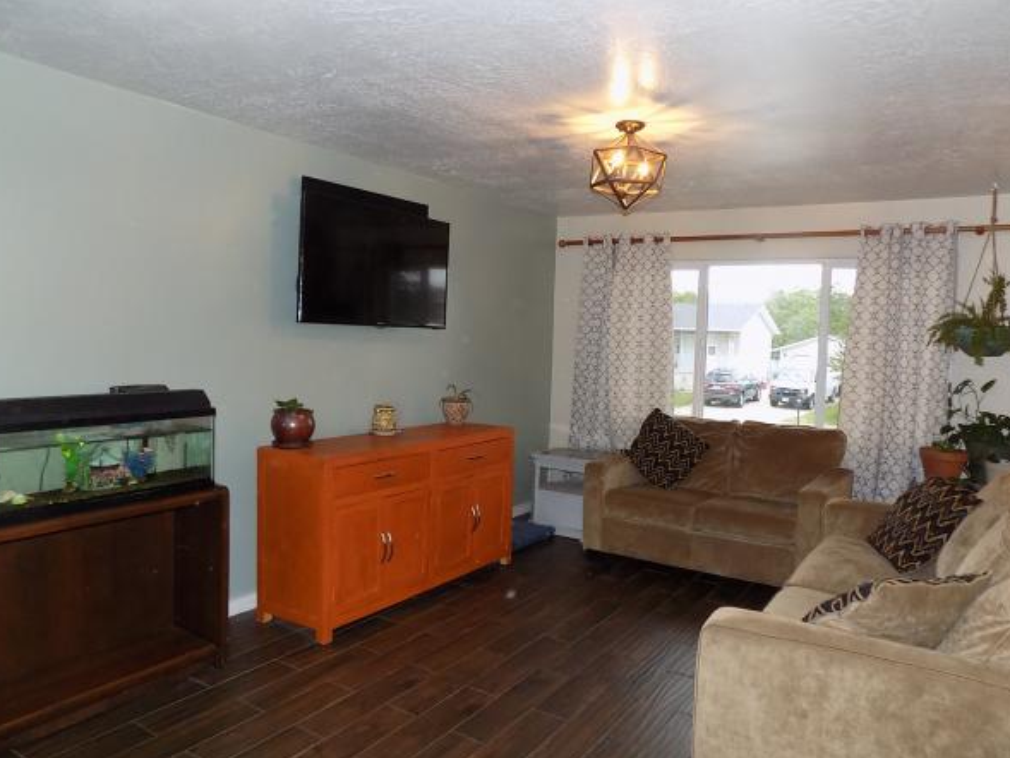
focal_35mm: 25
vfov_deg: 54.9
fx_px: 730
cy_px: 381
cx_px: 528
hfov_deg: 69.3
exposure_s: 1/30
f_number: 3.1
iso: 250
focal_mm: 4
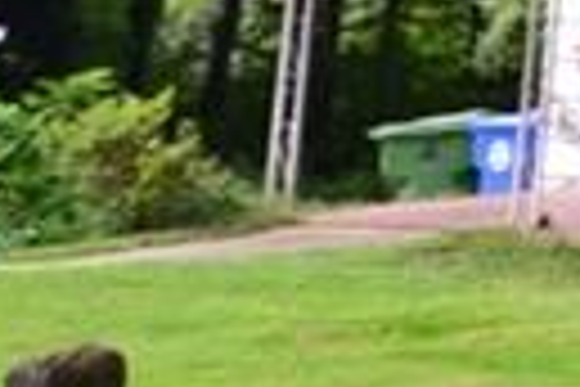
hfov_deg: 8.3
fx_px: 2497
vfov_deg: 8.2
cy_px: -522
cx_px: 2239
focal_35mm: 155
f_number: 8
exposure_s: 1/80
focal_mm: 13
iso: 400
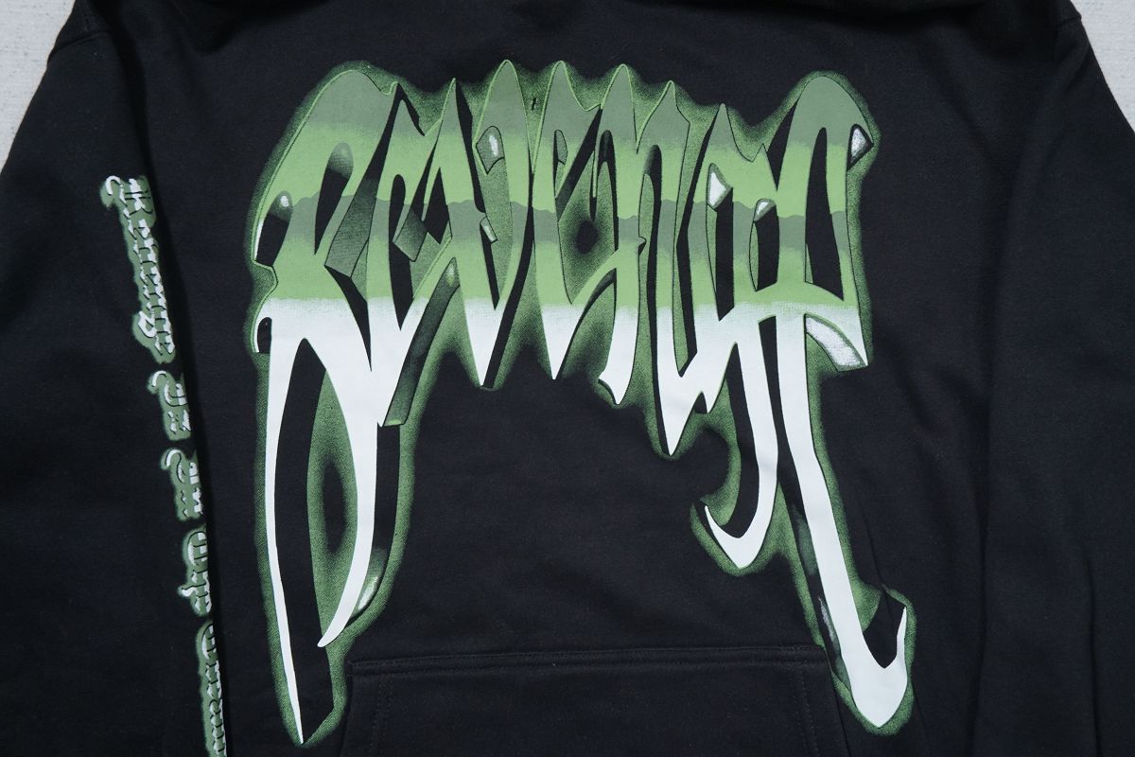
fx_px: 1103
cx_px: 568
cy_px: 378
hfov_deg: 54.4
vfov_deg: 37.9
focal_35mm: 35
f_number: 10
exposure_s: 1/100
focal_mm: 35
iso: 1600
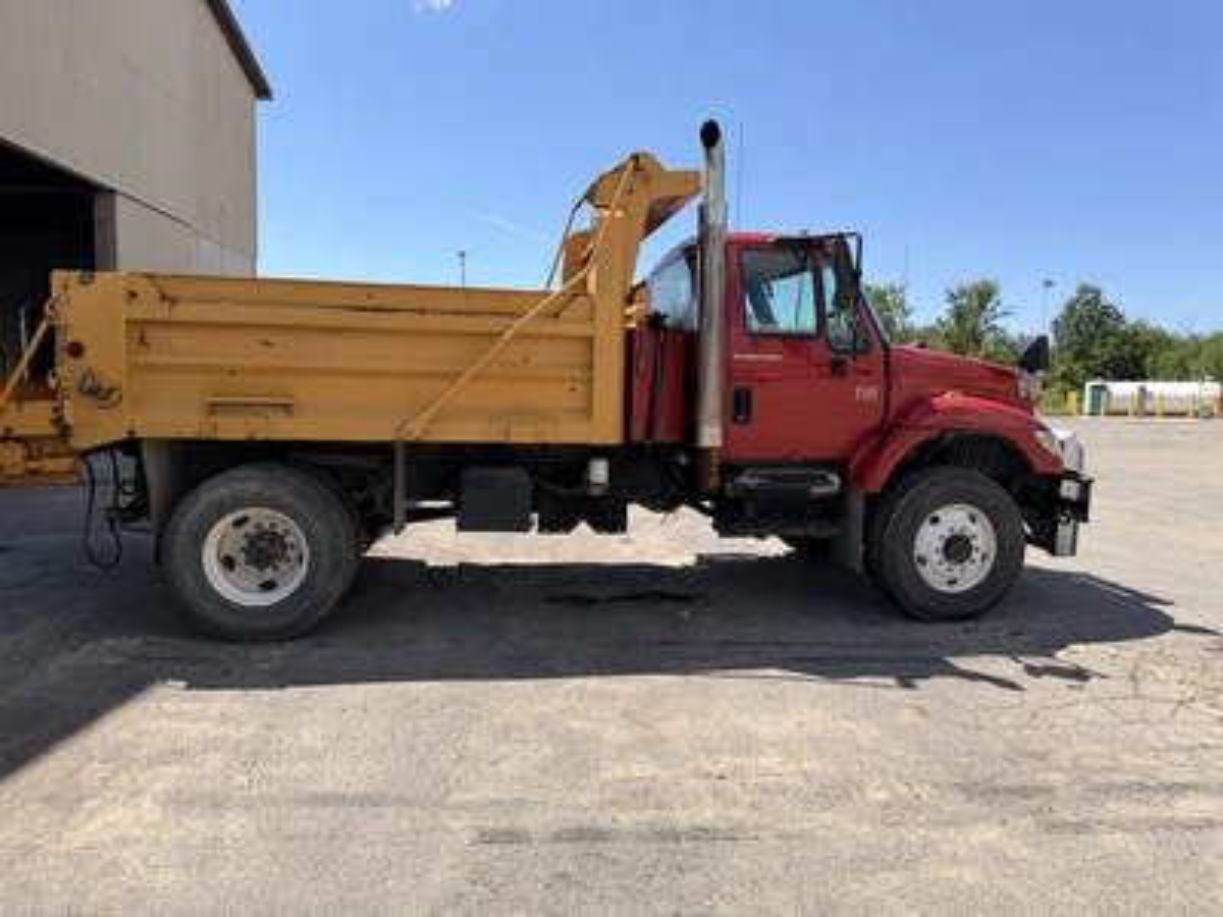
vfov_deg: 56.8
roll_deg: -0.5
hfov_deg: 71.6
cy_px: 458
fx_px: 848
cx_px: 612
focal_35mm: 24
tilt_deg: -2.2
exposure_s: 1/4167
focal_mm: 6.76
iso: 80
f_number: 1.78
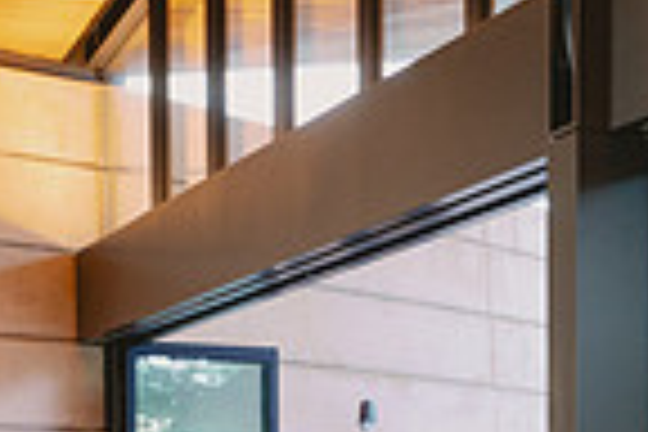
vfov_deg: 11.7
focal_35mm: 111
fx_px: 1998
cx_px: 392
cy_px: 702
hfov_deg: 18.4
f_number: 2.8
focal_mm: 27.5
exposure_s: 1/200
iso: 1000
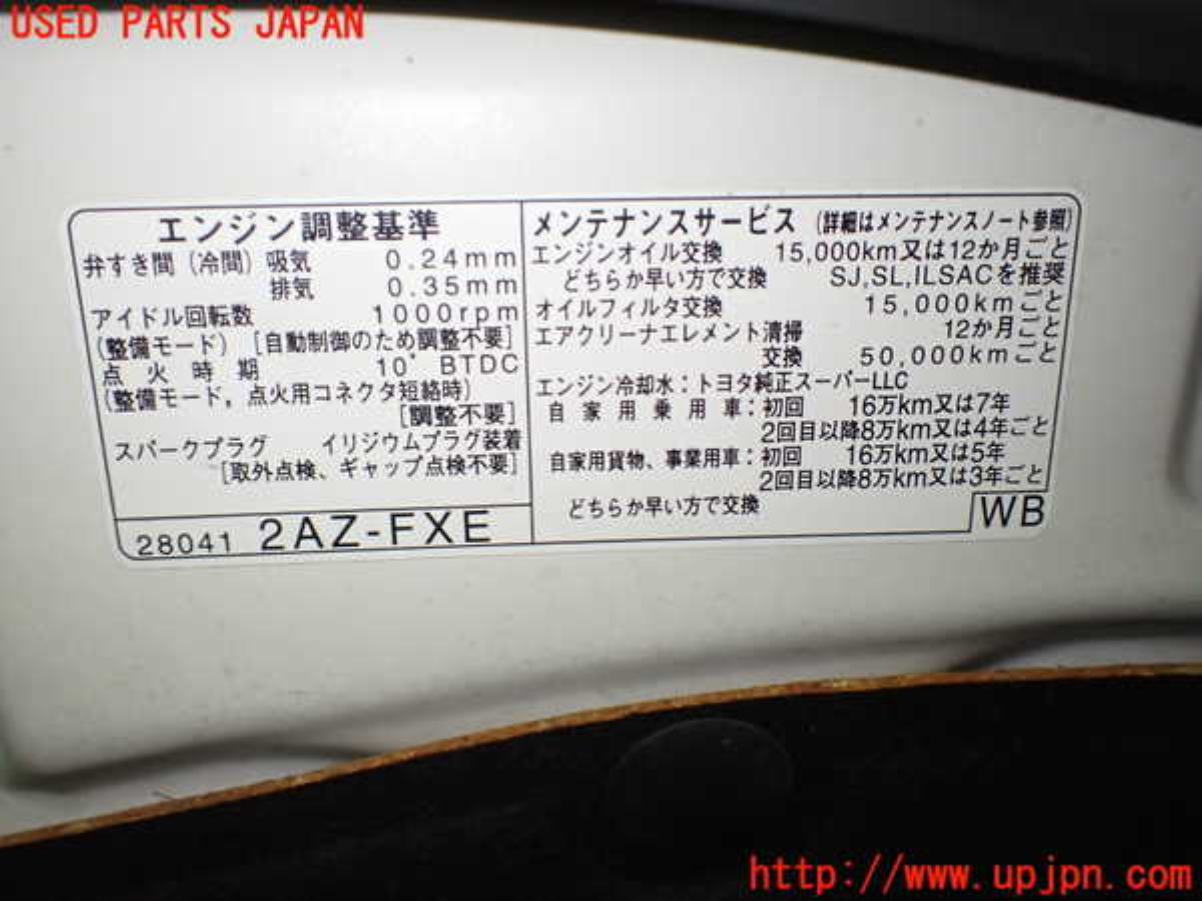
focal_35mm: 30
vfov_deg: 46.8
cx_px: 601
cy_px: 450
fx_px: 1042
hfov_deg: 60.0
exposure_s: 1/125
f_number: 2.3
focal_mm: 5.4
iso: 400
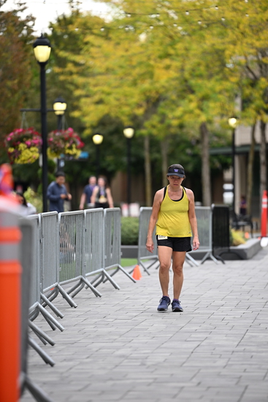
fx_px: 2232
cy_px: 201
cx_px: 134
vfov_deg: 10.3
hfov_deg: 6.9
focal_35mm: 200
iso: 640
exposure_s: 1/1600
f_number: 2.8
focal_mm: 200
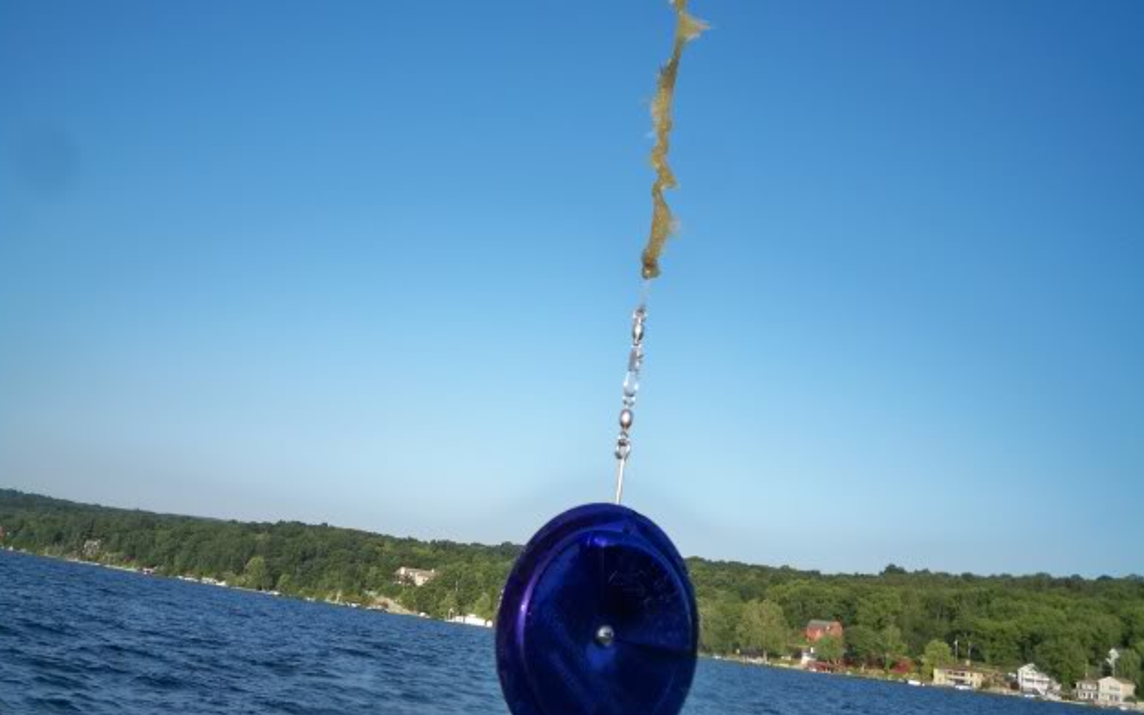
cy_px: 322
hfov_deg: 51.5
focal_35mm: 38
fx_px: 1185
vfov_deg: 33.6
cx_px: 564
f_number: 4.7
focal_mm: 6.3
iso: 64
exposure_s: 1/320
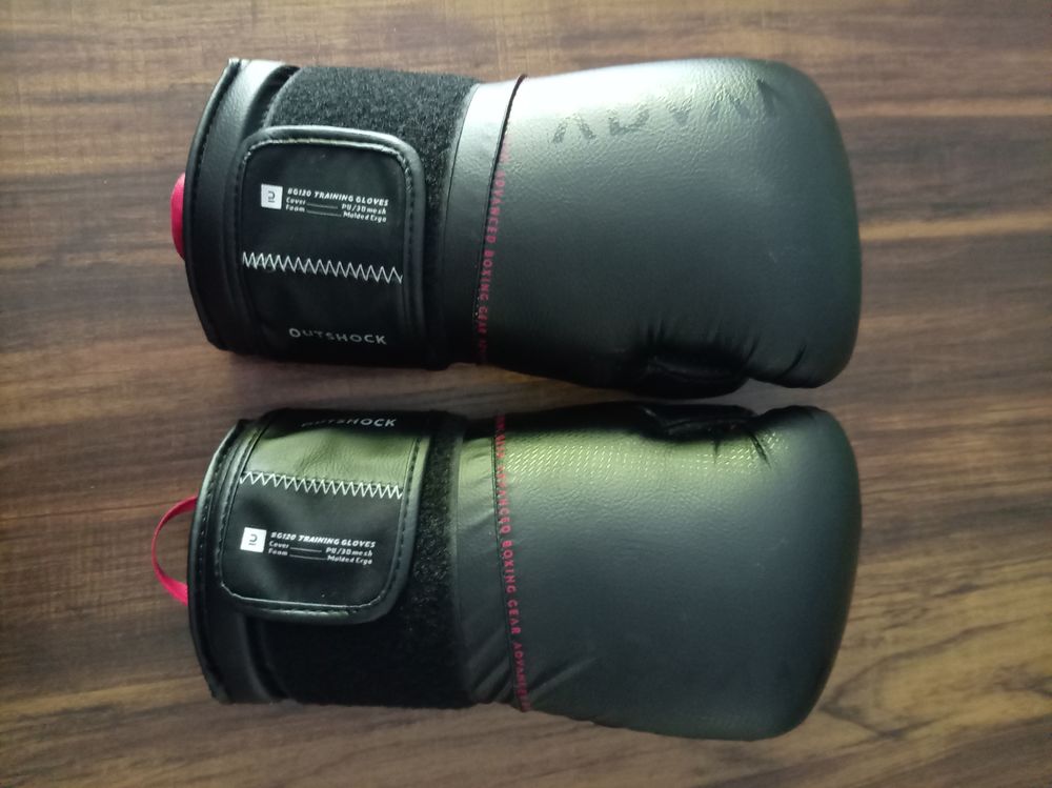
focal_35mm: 25
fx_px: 759
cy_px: 394
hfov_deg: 69.4
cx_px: 526
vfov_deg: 54.8
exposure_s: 1/16.7
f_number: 1.8
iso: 2481
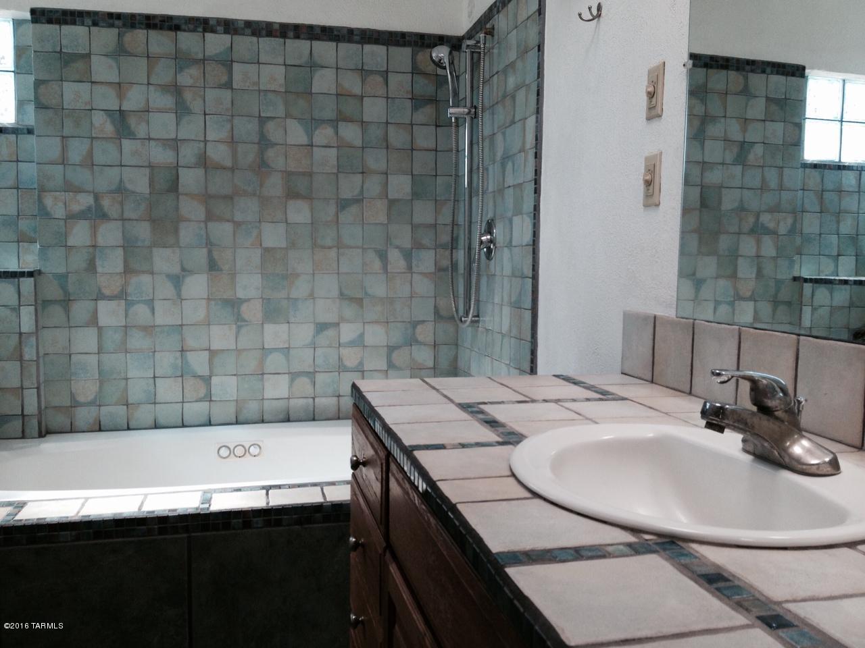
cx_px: 432
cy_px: 324
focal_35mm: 35
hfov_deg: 52.6
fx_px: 875
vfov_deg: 40.7
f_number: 2.4
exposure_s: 1/120
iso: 50
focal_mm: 4.28
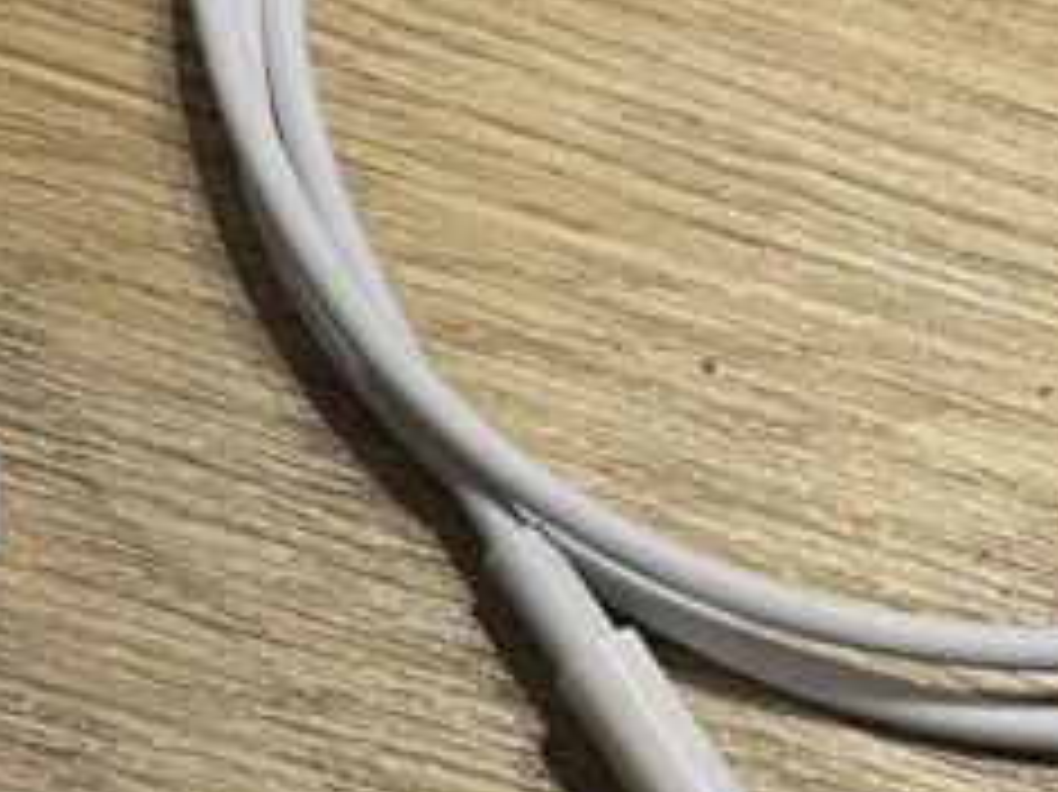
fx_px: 2077
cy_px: 608
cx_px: 621
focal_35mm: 68
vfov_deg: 21.4
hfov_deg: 28.5
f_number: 1.6
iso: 160
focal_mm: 5.1
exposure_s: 1/50
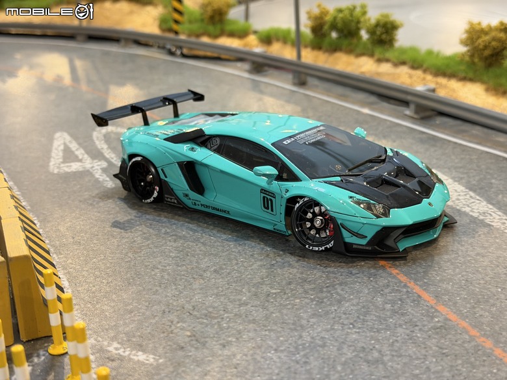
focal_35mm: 48
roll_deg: +1.7
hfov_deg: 39.7
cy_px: 190
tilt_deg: -20.5
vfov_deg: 30.3
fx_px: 703
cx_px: 254
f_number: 1.78
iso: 320
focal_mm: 6.76
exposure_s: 1/40
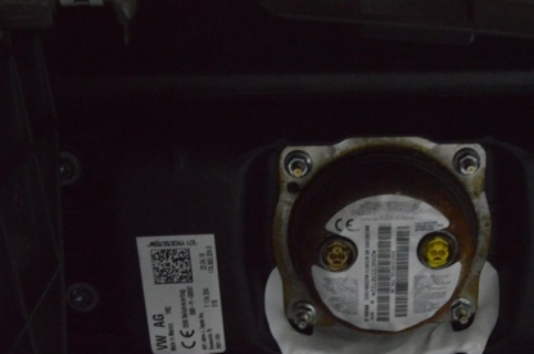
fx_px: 889
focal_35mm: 60
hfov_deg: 32.9
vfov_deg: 22.4
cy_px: 239
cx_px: 389
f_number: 20
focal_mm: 26
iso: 6400
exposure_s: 1/20
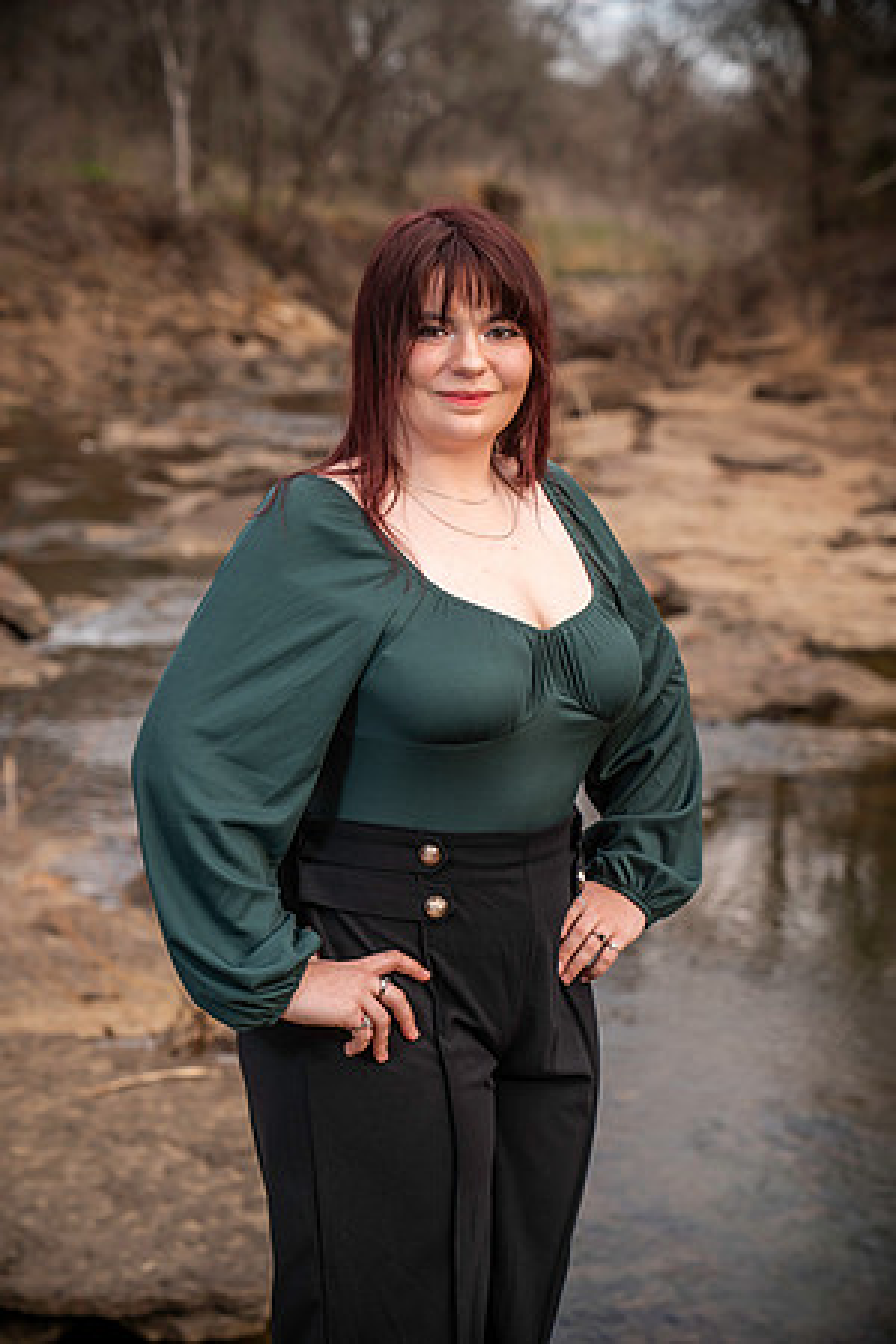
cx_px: 448
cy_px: 672
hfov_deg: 19.5
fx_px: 2613
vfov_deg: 28.8
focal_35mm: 70
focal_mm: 70
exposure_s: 1/200
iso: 100
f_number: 4
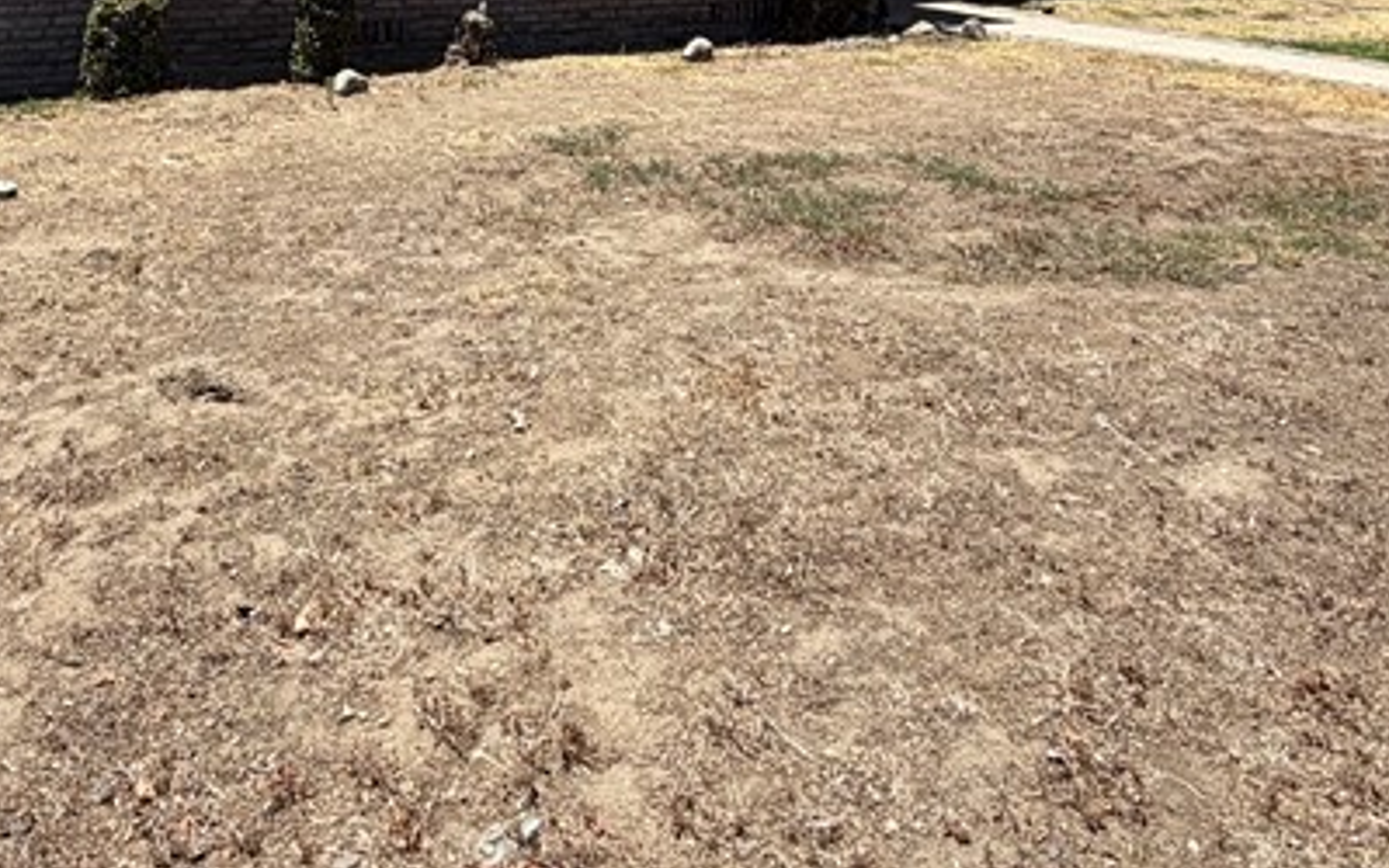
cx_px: 517
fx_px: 1438
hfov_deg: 51.0
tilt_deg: +1.8
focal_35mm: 38
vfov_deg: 28.9
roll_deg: -0.1
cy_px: -181
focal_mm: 2.22
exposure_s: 1/770
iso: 25
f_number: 2.2
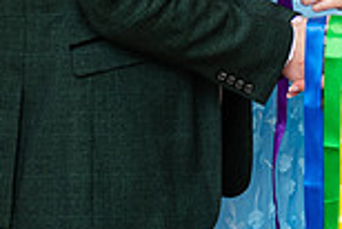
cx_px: 362
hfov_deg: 8.8
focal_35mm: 233
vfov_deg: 5.8
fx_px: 2216
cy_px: -179
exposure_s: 1/200
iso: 400
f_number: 3.5
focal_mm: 62
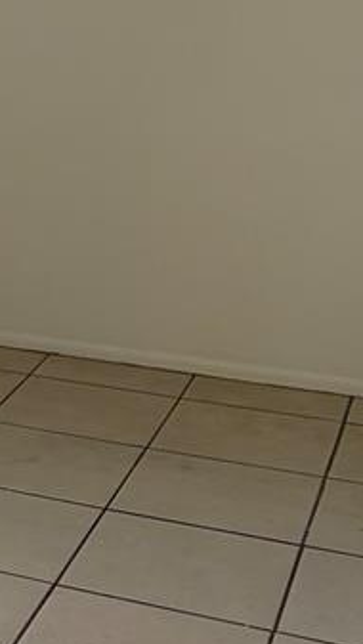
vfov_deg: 24.5
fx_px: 1469
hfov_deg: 12.8
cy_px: 180
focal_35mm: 86
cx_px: -292
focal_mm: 5.96
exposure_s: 1/130
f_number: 1.6
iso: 125
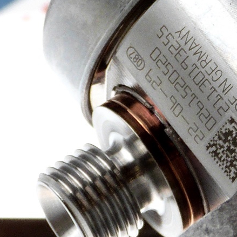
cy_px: 168
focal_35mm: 516
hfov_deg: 3.4
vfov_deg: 3.4
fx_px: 3997
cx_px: 344
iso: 100
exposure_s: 1/80
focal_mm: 23.1
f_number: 3.6
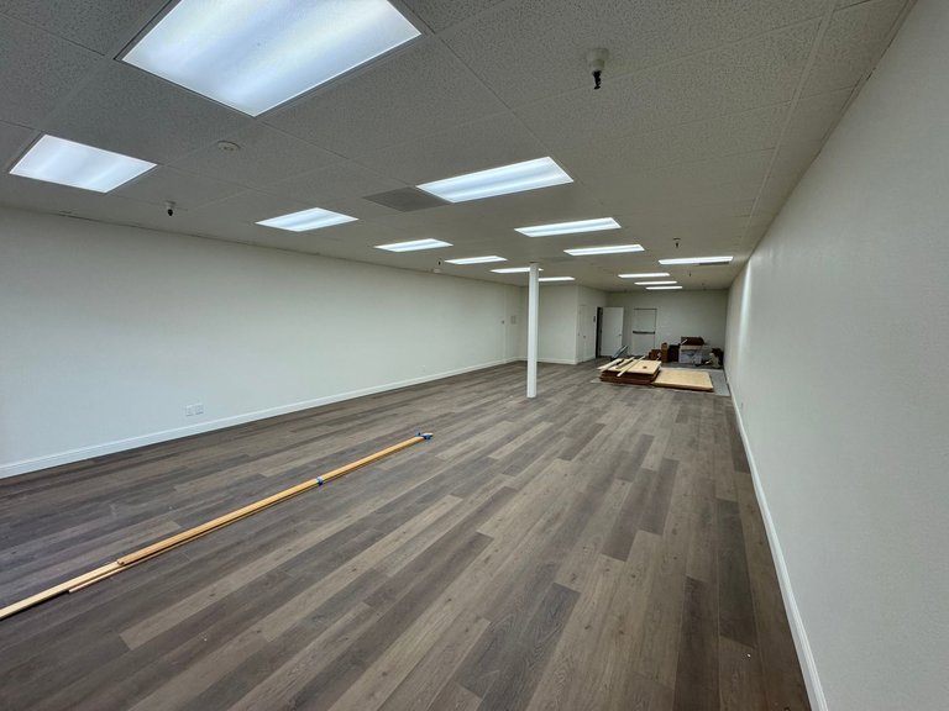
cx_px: 474
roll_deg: +0.2
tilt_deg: -4.2
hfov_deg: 102.1
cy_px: 356
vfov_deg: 85.7
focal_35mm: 14
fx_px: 384
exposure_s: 1/120
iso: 250
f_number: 2.2
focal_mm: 2.22
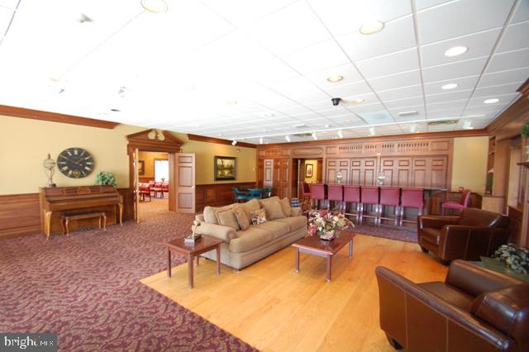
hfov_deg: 100.4
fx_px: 220
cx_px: 264
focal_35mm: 15
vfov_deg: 77.3
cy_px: 176
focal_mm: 10
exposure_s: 1/30
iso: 720
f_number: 3.5
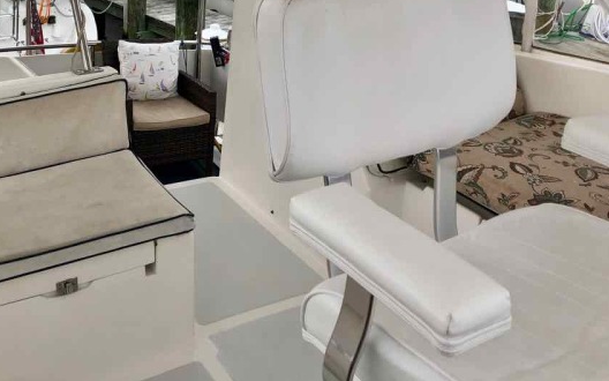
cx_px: 233
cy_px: 38
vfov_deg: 27.6
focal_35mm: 45
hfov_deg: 44.0
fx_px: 747
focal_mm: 3.99
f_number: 1.8
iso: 20
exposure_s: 1/444
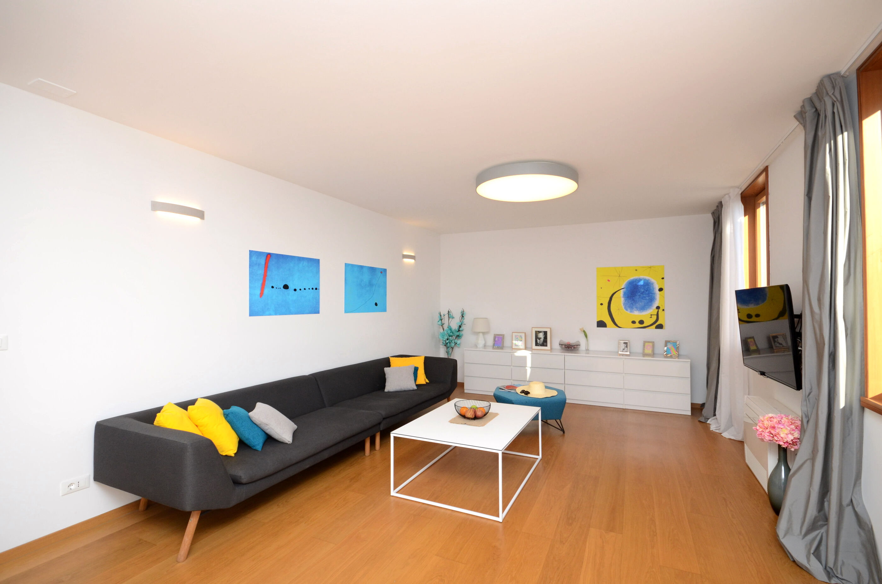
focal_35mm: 16
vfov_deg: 71.8
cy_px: 292
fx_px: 403
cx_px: 441
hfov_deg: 95.1
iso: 500
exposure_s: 1/200
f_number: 8
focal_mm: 11
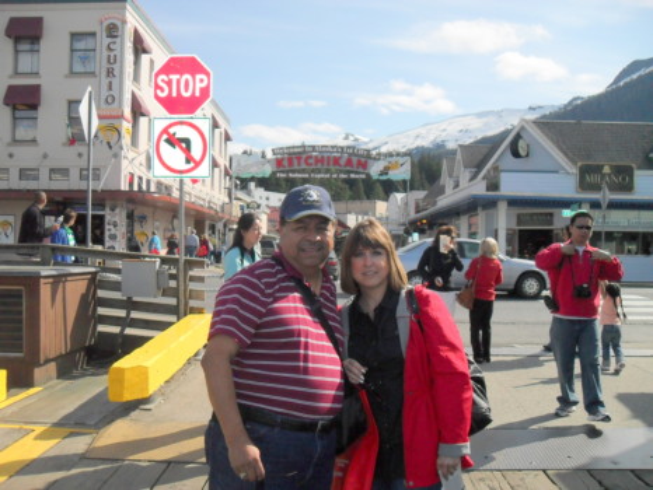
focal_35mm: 35
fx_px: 661
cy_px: 245
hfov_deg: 52.6
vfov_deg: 40.7
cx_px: 326
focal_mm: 6.2
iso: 200
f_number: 8.9
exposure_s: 1/350
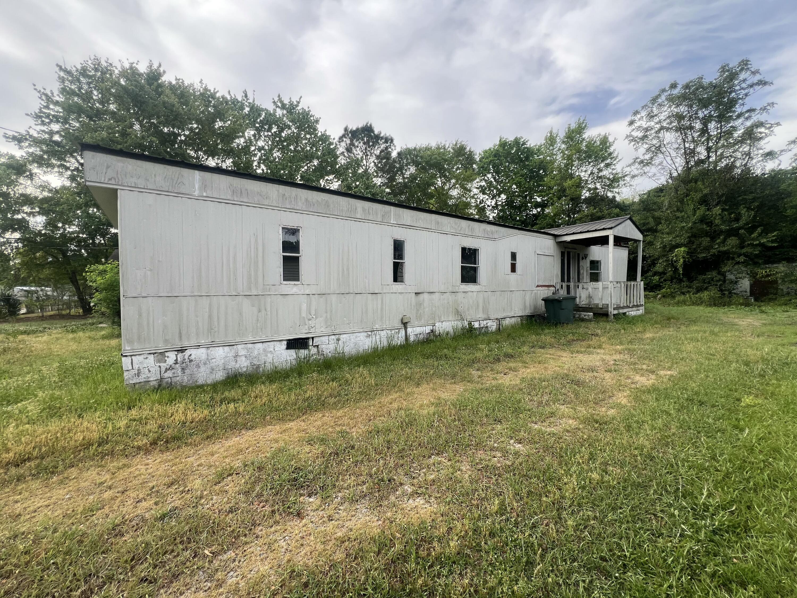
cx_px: 398
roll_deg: +2.5
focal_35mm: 13
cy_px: 299
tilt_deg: -1.8
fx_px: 299
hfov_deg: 106.2
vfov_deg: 89.9
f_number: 1.8
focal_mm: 1.57
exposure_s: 1/352
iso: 32
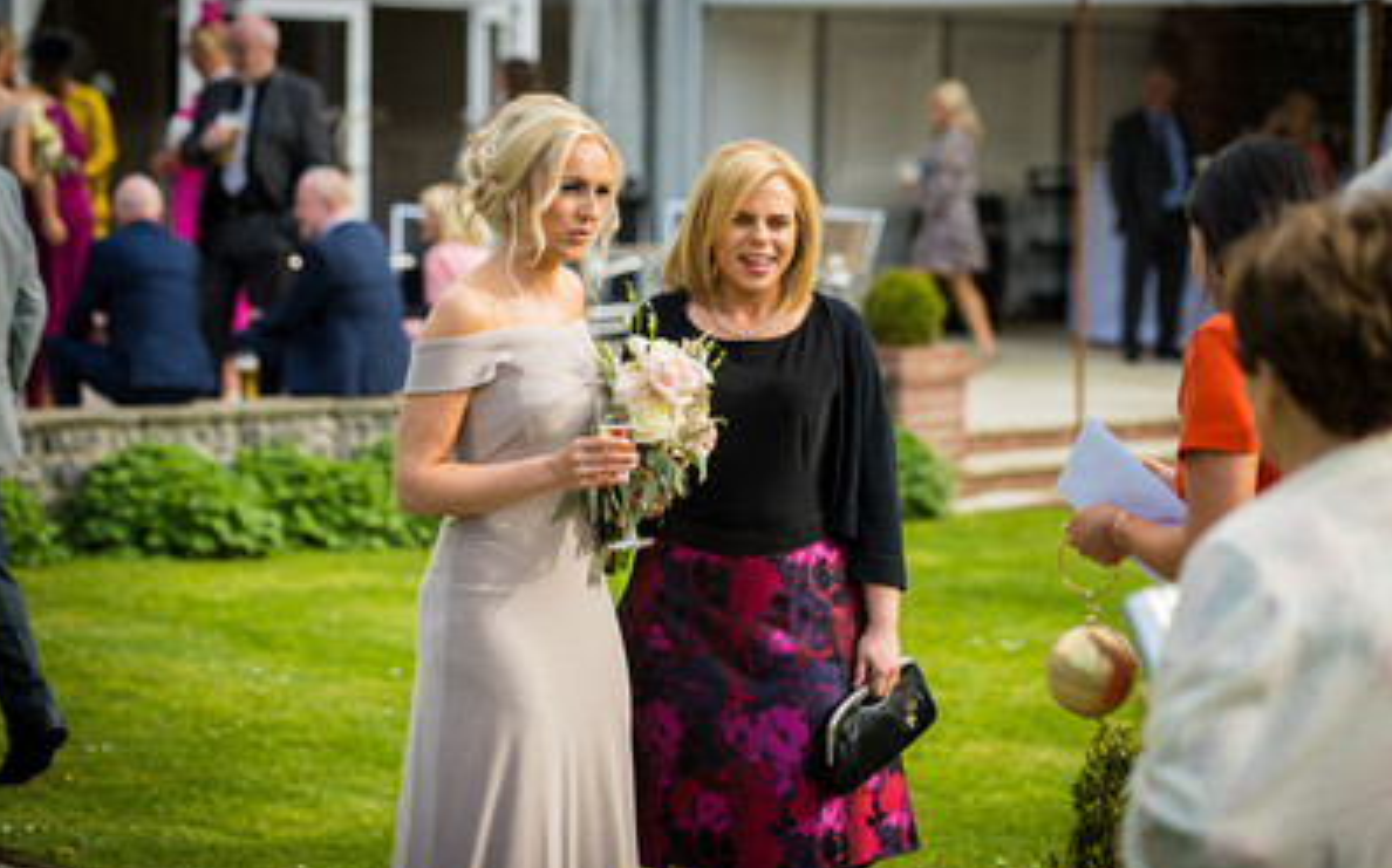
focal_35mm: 103
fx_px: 3905
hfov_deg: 20.2
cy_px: 434
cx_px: 692
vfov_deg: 12.7
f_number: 2.8
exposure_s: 1/1000
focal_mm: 100
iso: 160
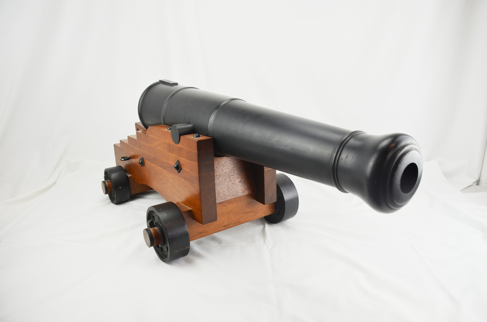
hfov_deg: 67.5
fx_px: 364
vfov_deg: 47.7
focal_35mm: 27
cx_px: 244
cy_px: 161
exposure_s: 1/125
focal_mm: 18
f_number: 5.6
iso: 360
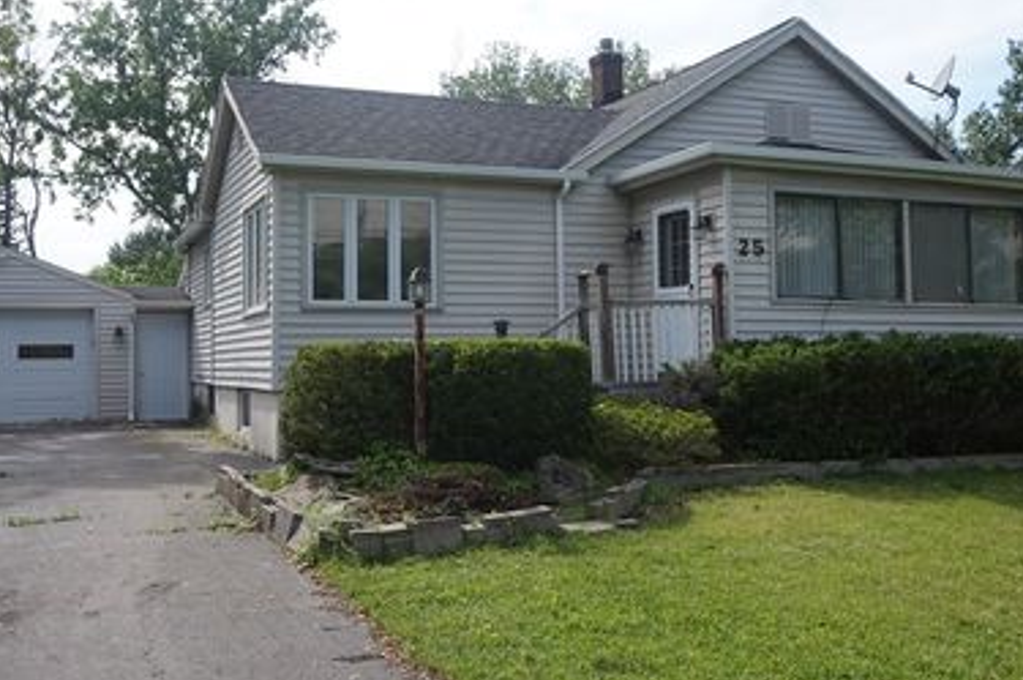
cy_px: 303
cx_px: 456
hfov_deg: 48.4
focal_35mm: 40
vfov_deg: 33.3
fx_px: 1135
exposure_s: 1/250
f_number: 5.6
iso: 100
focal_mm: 20
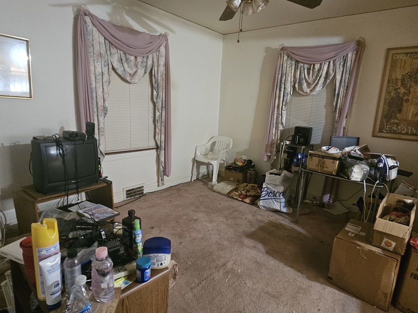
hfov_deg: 84.6
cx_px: 219
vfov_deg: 68.7
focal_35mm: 19
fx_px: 229
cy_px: 156
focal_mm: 2.2
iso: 1000
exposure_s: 1/24
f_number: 2.2
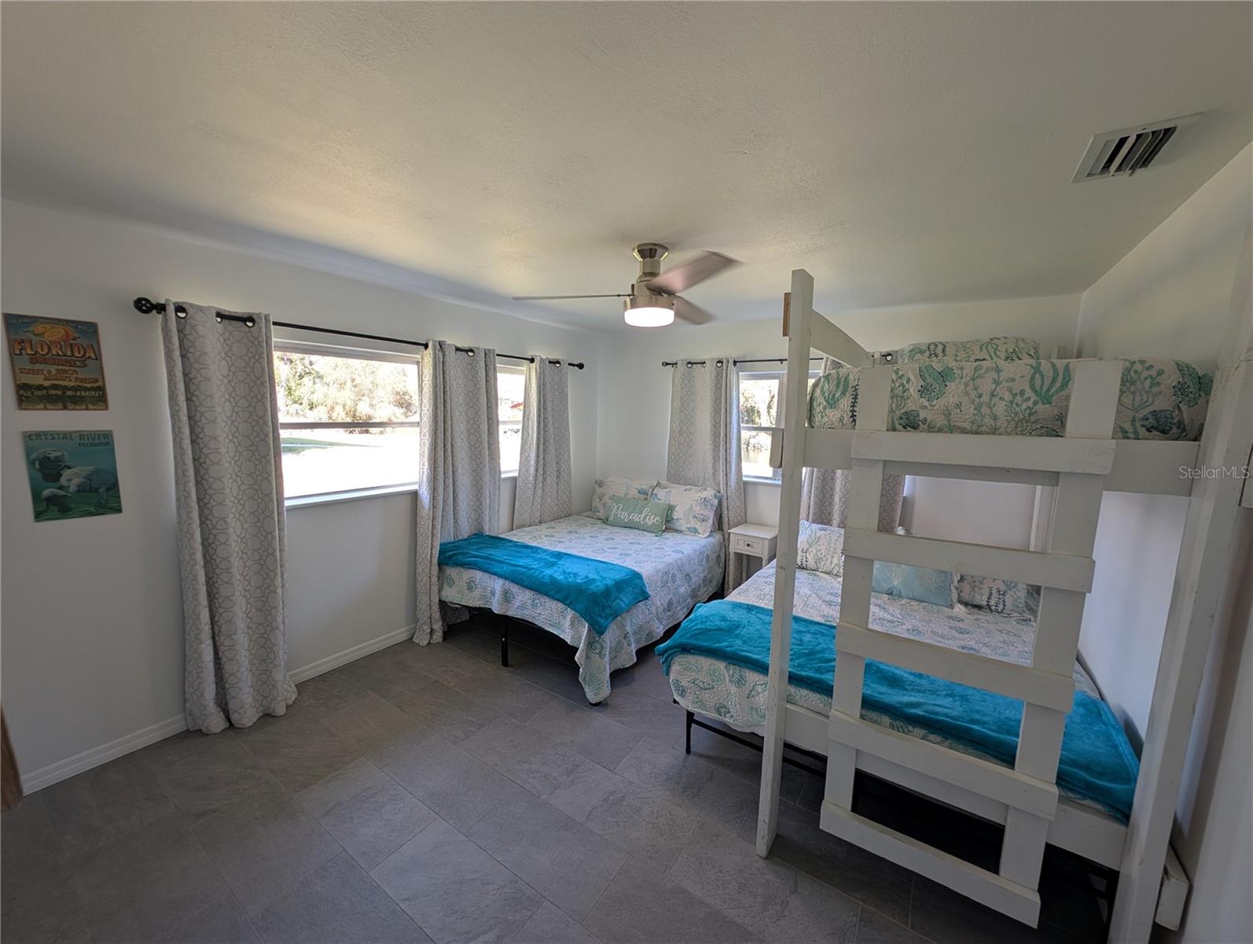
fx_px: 435
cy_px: 472
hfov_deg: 110.5
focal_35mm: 12
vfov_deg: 94.6
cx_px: 626
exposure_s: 1/147
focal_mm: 2.23
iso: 84
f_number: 1.95
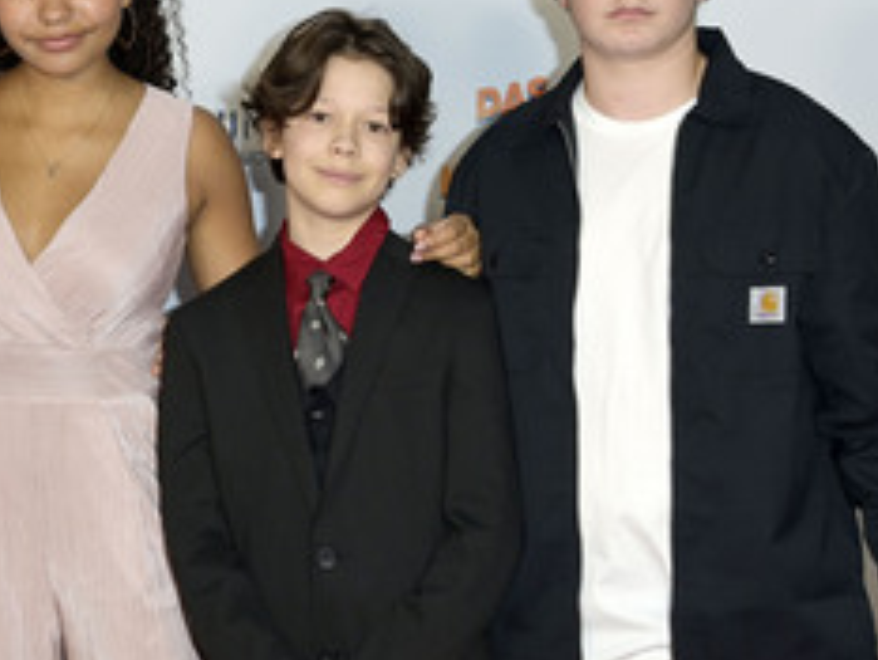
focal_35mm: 104
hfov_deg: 18.8
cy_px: 332
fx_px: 2639
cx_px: 277
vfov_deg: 14.2
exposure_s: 1/250
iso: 640
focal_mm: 56
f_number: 5.6
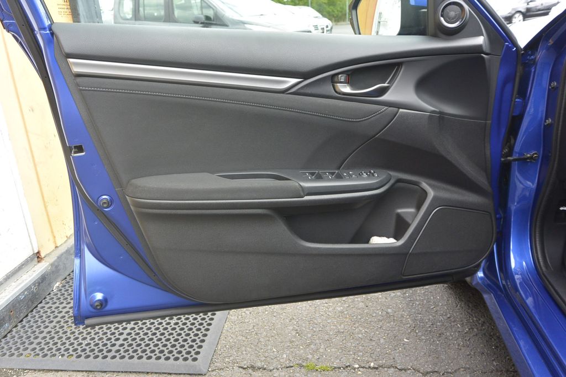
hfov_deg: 63.7
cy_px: 188
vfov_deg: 45.0
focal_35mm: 29
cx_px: 283
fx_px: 456
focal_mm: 11
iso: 180
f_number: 3.5
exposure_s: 1/250
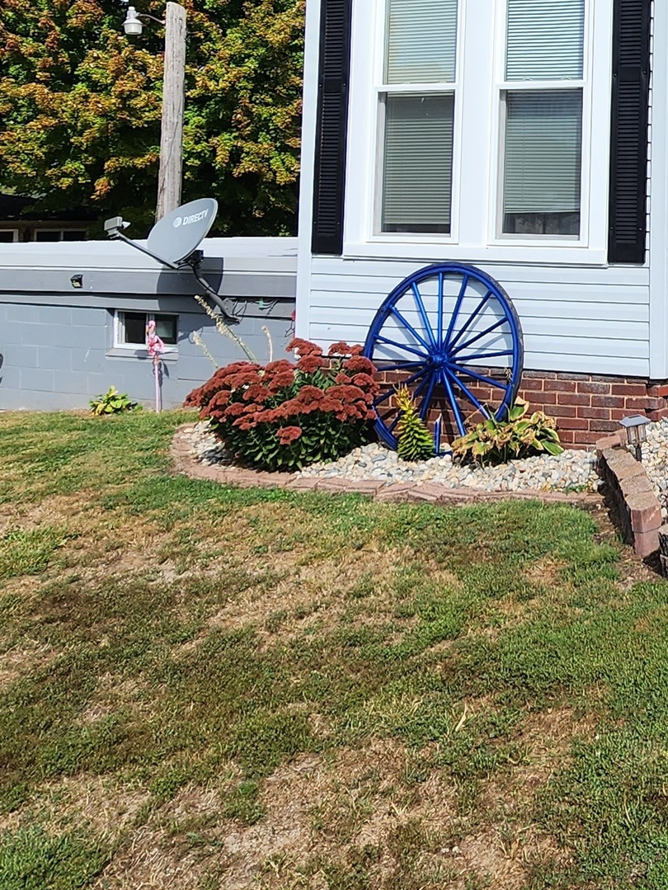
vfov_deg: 47.1
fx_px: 951
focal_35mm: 37
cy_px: 162
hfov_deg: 31.5
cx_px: 826
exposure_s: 1/1809
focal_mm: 2.2
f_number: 2.2
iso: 50
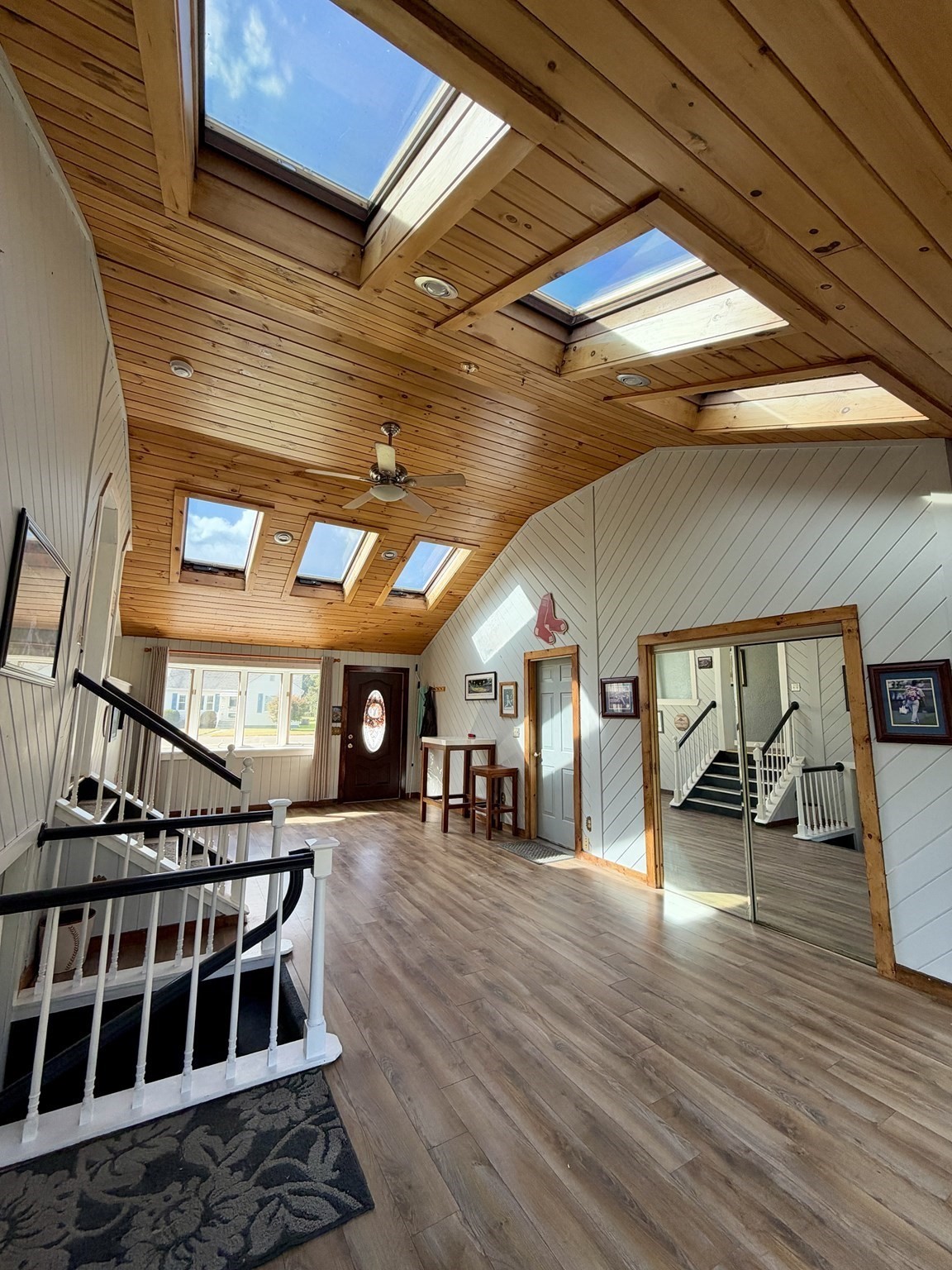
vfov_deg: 102.1
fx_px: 513
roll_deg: -1.2
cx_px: 476
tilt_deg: +10.2
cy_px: 635
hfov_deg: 85.7
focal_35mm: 14
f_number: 2.2
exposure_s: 1/121
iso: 80
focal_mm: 2.22
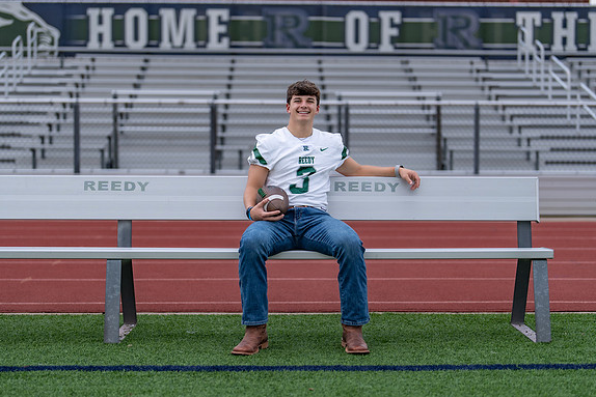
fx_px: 1060
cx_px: 299
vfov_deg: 21.3
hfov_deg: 31.4
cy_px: 193
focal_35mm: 64
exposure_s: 1/400
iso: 160
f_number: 1.2
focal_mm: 50
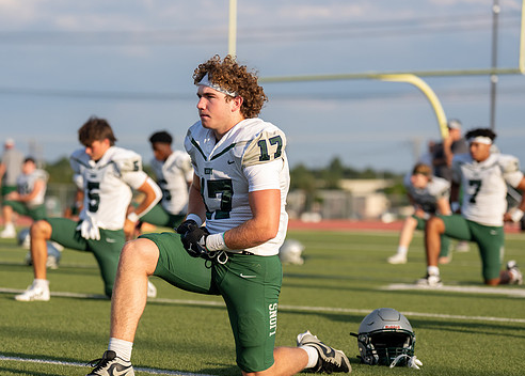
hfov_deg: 13.1
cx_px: 230
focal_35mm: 153
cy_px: 228
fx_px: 2283
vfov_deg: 9.4
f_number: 2.8
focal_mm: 108
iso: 500
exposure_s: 1/5000
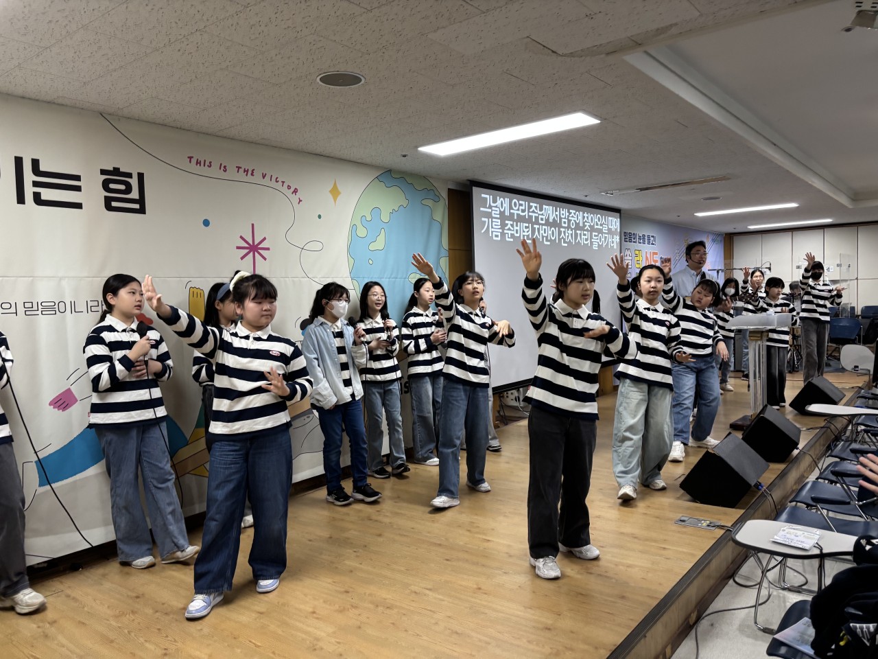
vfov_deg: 53.1
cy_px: 330
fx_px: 659
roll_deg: -2.2
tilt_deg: -9.6
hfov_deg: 67.3
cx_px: 439
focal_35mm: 26
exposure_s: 1/60
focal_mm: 5.96
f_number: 1.6
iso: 125
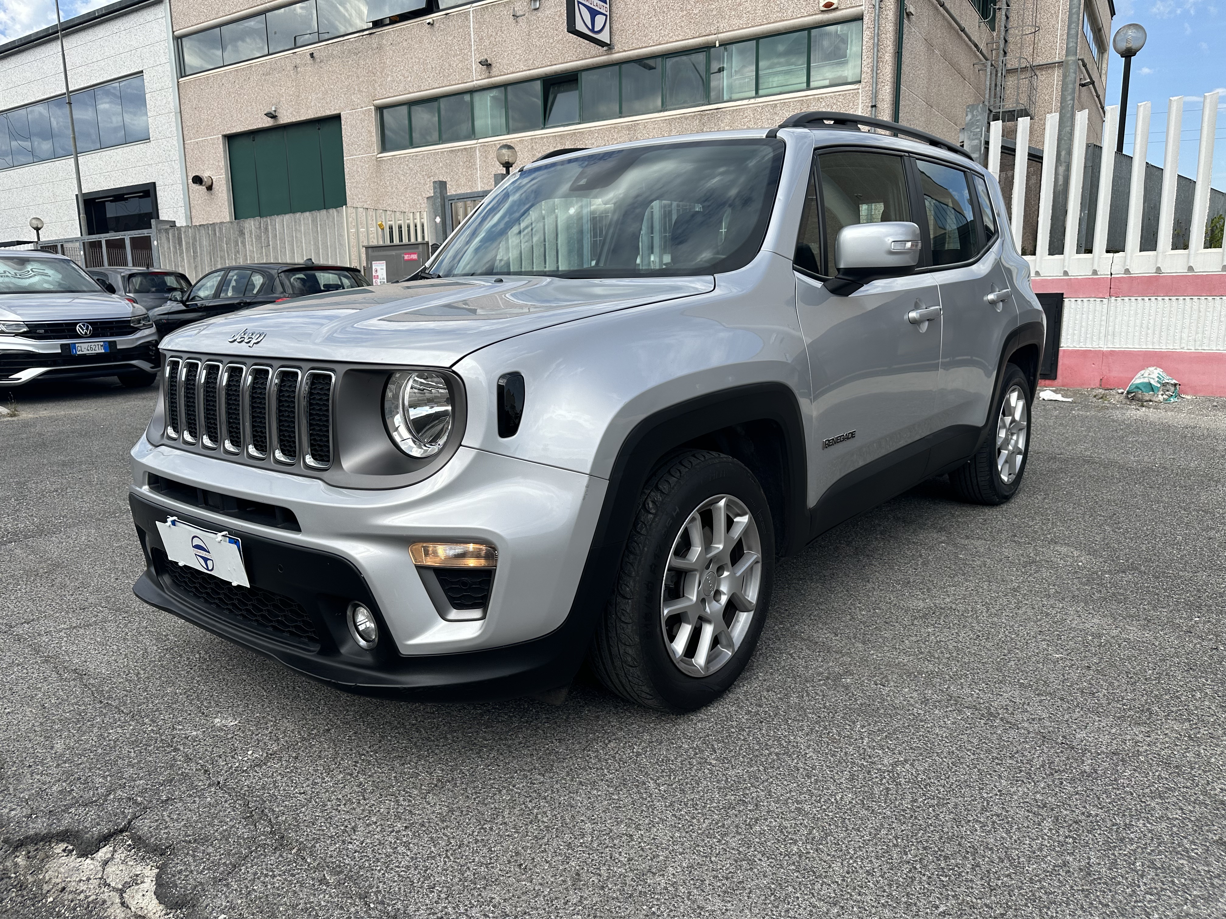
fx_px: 850
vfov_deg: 56.8
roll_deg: +1.0
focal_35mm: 24
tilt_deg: -11.0
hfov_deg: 71.6
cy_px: 460
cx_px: 613
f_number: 1.78
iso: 80
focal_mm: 6.86
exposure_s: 1/2882
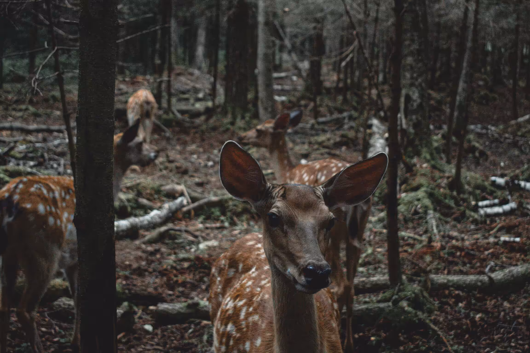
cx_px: 265
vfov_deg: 21.6
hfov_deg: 31.9
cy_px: 176
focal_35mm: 63
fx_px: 927
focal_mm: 42
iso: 400
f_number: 5
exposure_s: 1/200
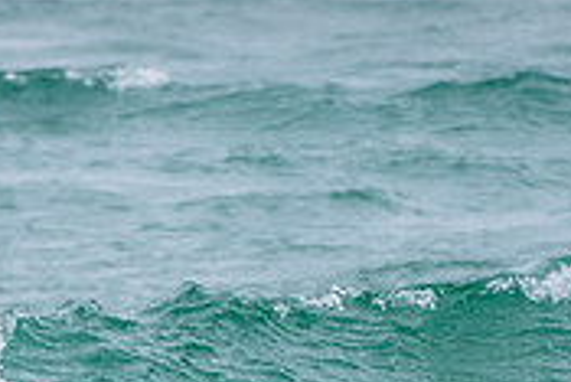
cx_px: -200
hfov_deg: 1.0
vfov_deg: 0.7
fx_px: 32192
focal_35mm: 2028
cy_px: 466
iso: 1100
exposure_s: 1/2000
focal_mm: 500
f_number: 5.6
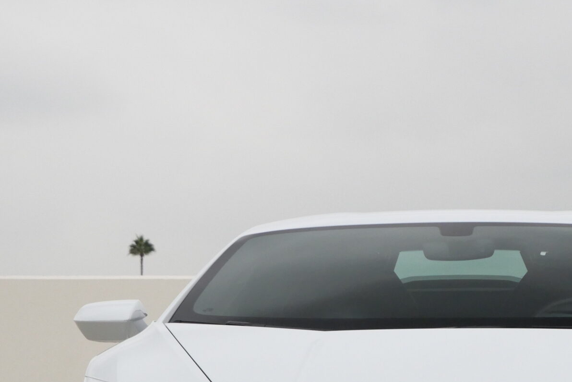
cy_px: 311
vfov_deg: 9.4
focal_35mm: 146
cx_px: 453
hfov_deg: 14.0
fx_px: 2320
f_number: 5.6
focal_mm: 33
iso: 1000
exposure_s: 1/1000
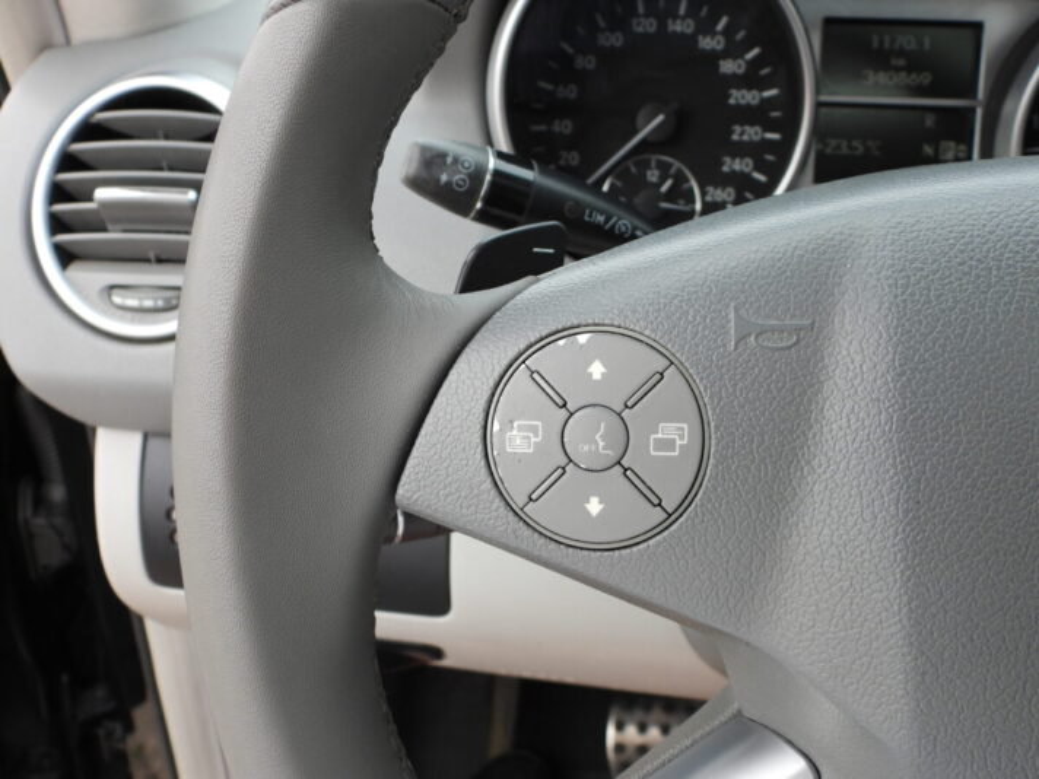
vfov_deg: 40.7
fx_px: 1051
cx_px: 520
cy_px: 390
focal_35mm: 35
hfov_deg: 52.6
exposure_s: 1/200
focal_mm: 6.3
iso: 100
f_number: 3.2
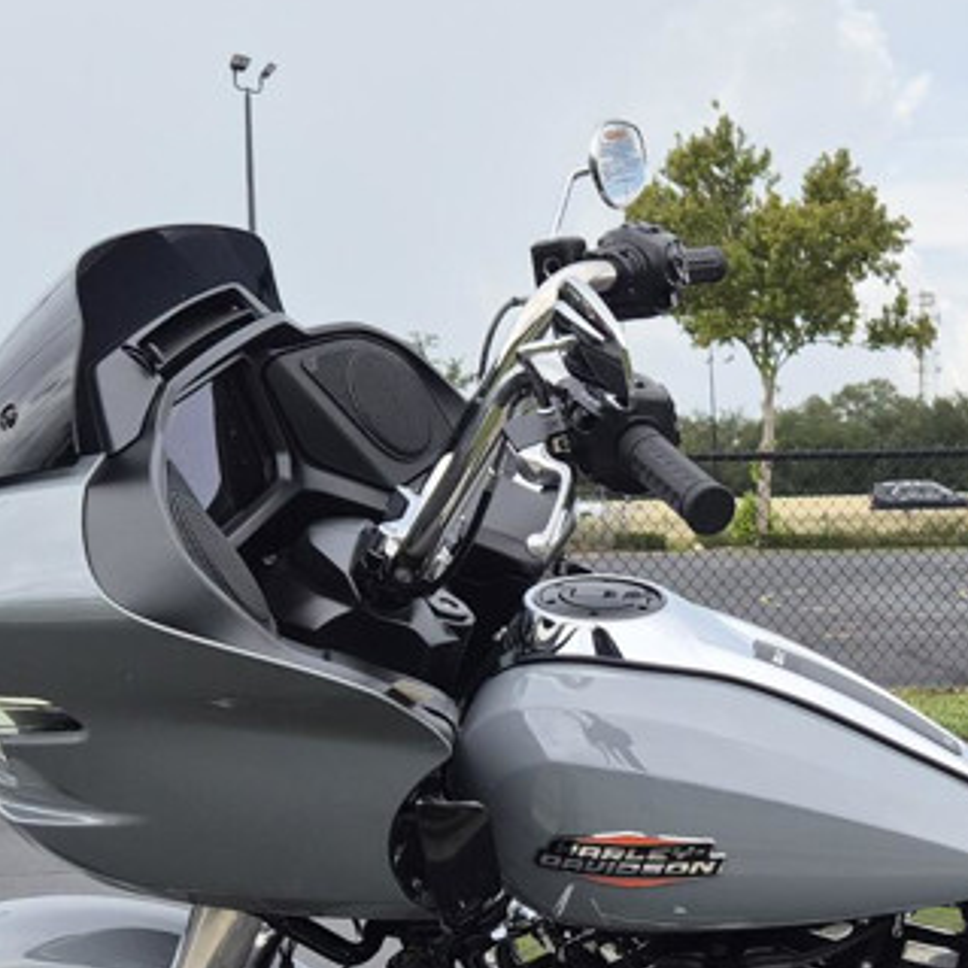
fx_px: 2151
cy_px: 853
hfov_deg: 24.6
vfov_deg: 24.7
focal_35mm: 68
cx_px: 885
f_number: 1.8
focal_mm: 5.4
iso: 80
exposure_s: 1/2336
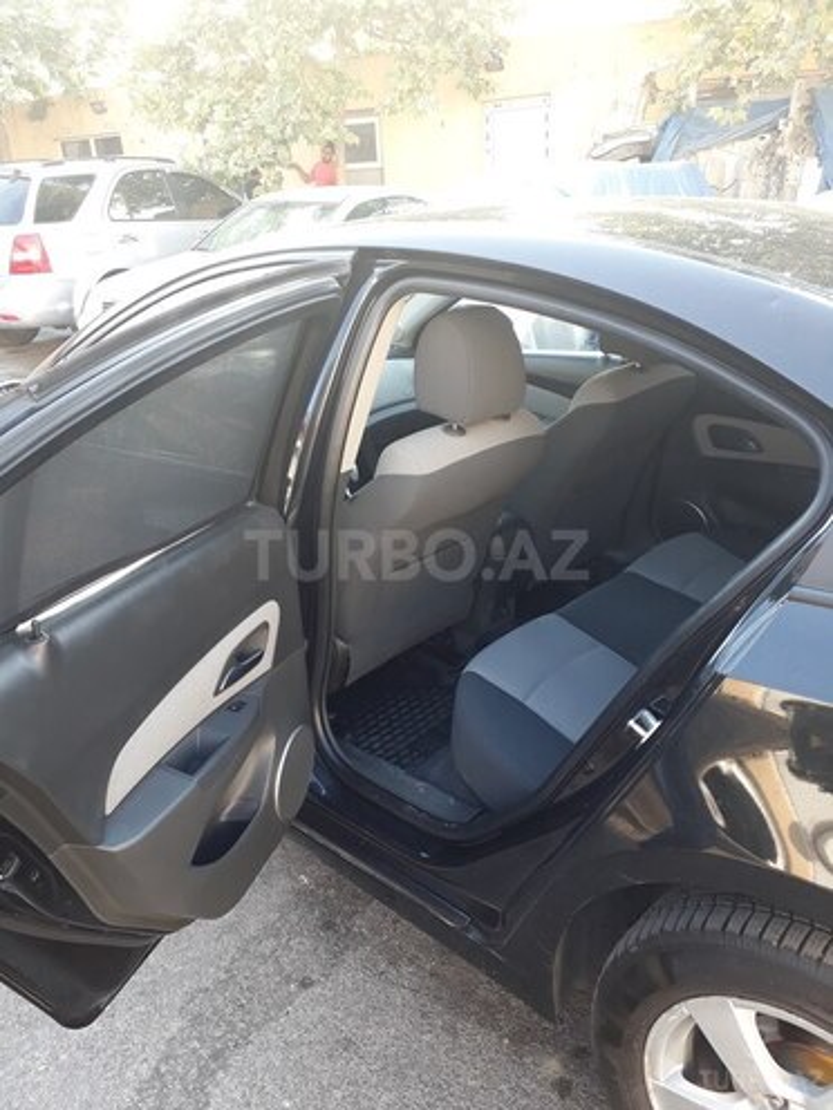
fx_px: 866
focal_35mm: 27
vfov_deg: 65.3
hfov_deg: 51.4
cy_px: 555
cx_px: 416
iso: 40
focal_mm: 3.6
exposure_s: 1/50
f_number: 1.9
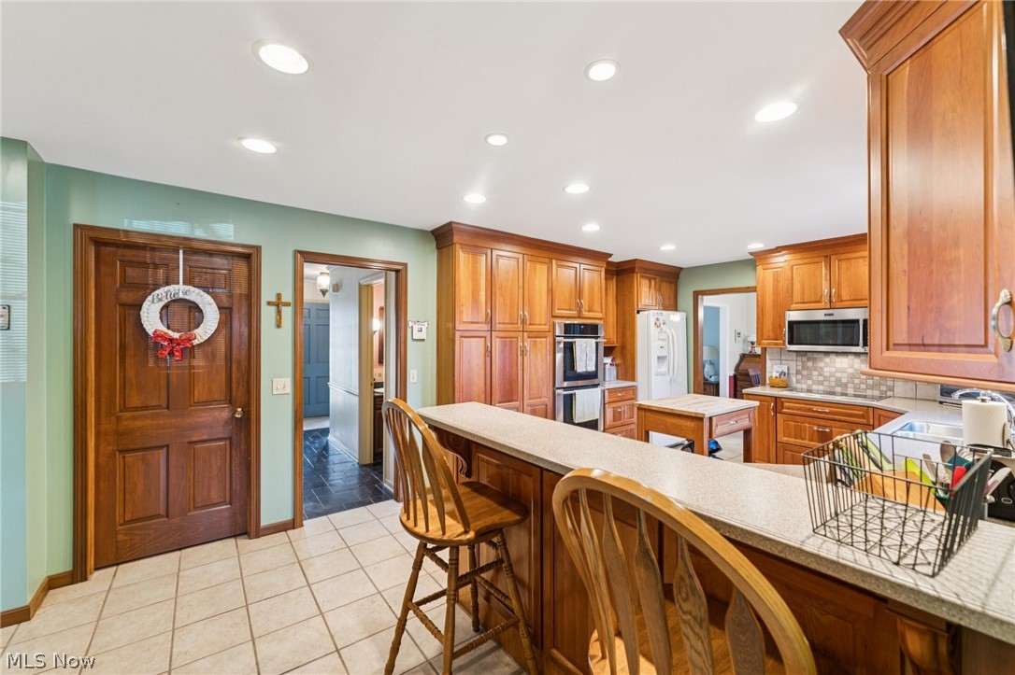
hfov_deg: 104.3
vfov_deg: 81.2
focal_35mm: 14
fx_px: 395
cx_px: 508
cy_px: 338
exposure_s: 1/6
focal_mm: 14
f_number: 5
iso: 200
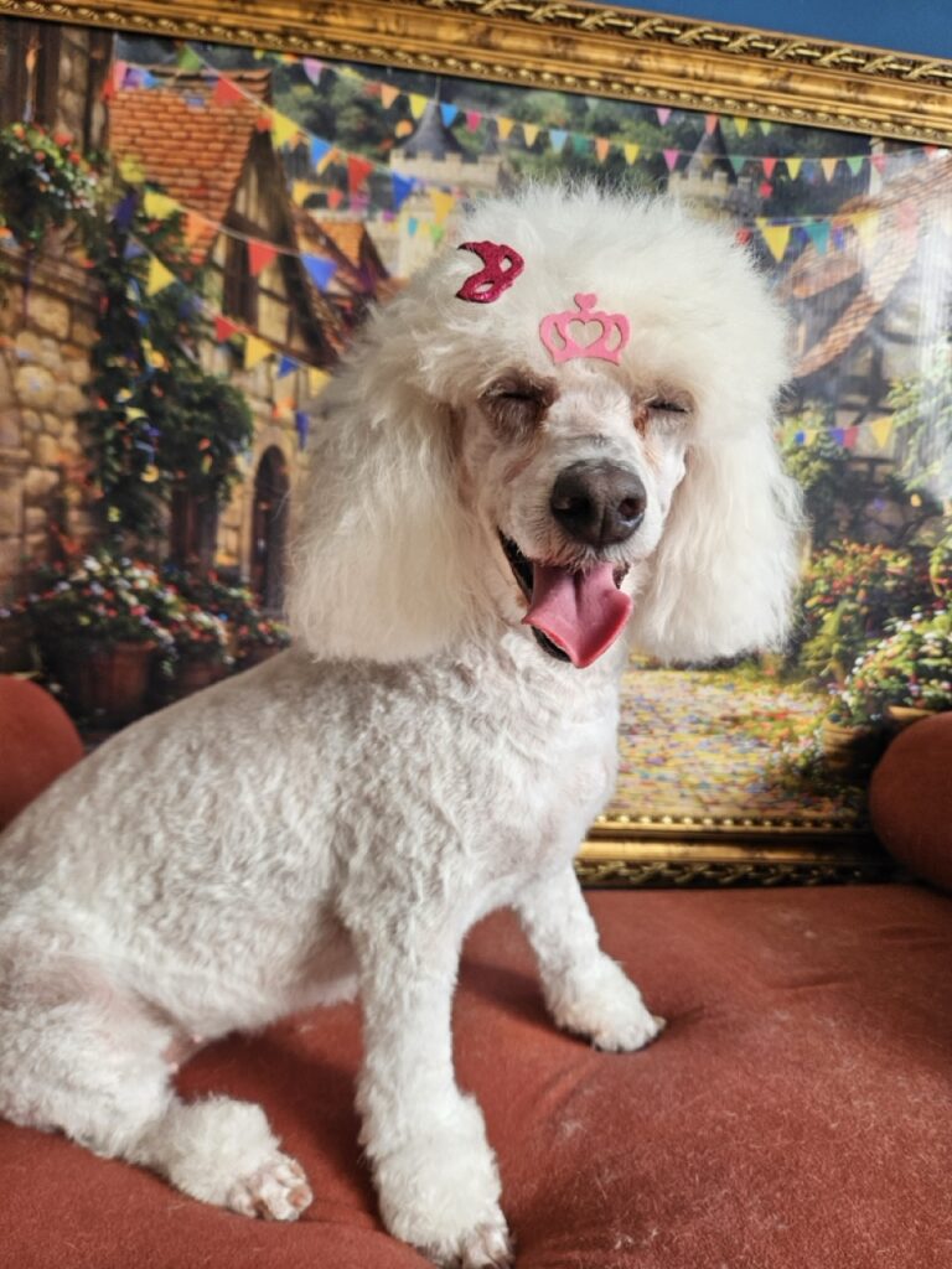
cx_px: 476
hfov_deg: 58.9
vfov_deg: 73.9
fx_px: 843
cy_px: 634
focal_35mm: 23
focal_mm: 5.4
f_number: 1.8
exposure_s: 1/364
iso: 50
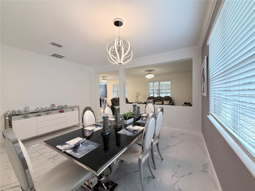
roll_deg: +1.5
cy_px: 96
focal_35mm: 14
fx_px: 103
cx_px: 128
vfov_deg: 85.7
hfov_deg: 102.1
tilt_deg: -2.0
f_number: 2.2
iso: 200
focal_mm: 2.22
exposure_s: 1/60
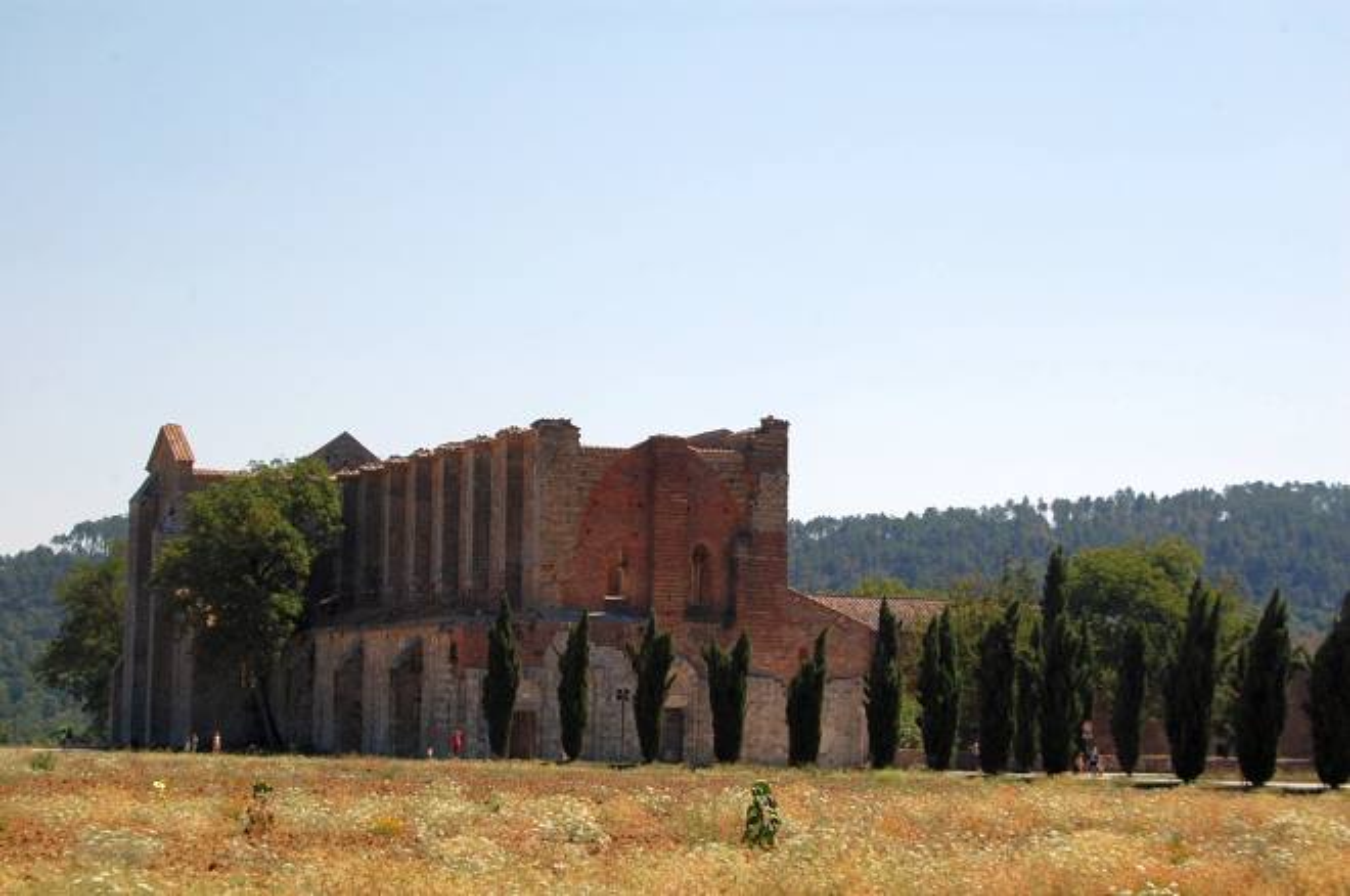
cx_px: 675
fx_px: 3089
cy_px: 448
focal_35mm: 82
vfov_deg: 16.5
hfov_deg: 24.7
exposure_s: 1/320
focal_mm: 55
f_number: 10
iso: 200
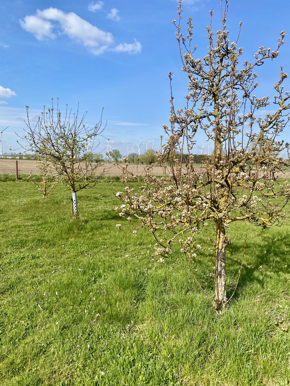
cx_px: 145
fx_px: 290
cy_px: 193
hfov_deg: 53.1
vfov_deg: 67.3
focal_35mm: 26
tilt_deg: -3.7
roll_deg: -1.6
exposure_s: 1/2358
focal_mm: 4.25
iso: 32
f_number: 1.8
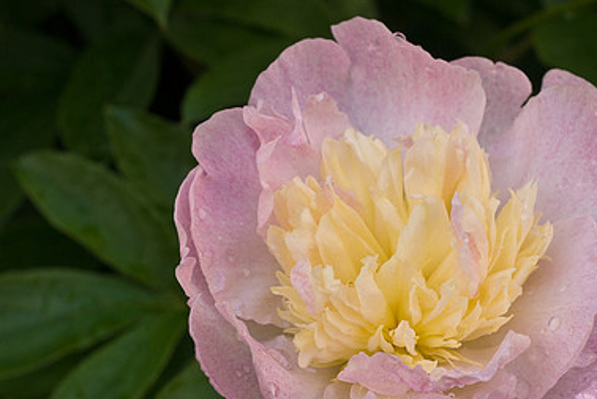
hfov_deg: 17.8
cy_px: 296
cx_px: 332
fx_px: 1909
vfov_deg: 11.9
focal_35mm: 115
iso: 200
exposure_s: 1/250
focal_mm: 50
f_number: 7.1
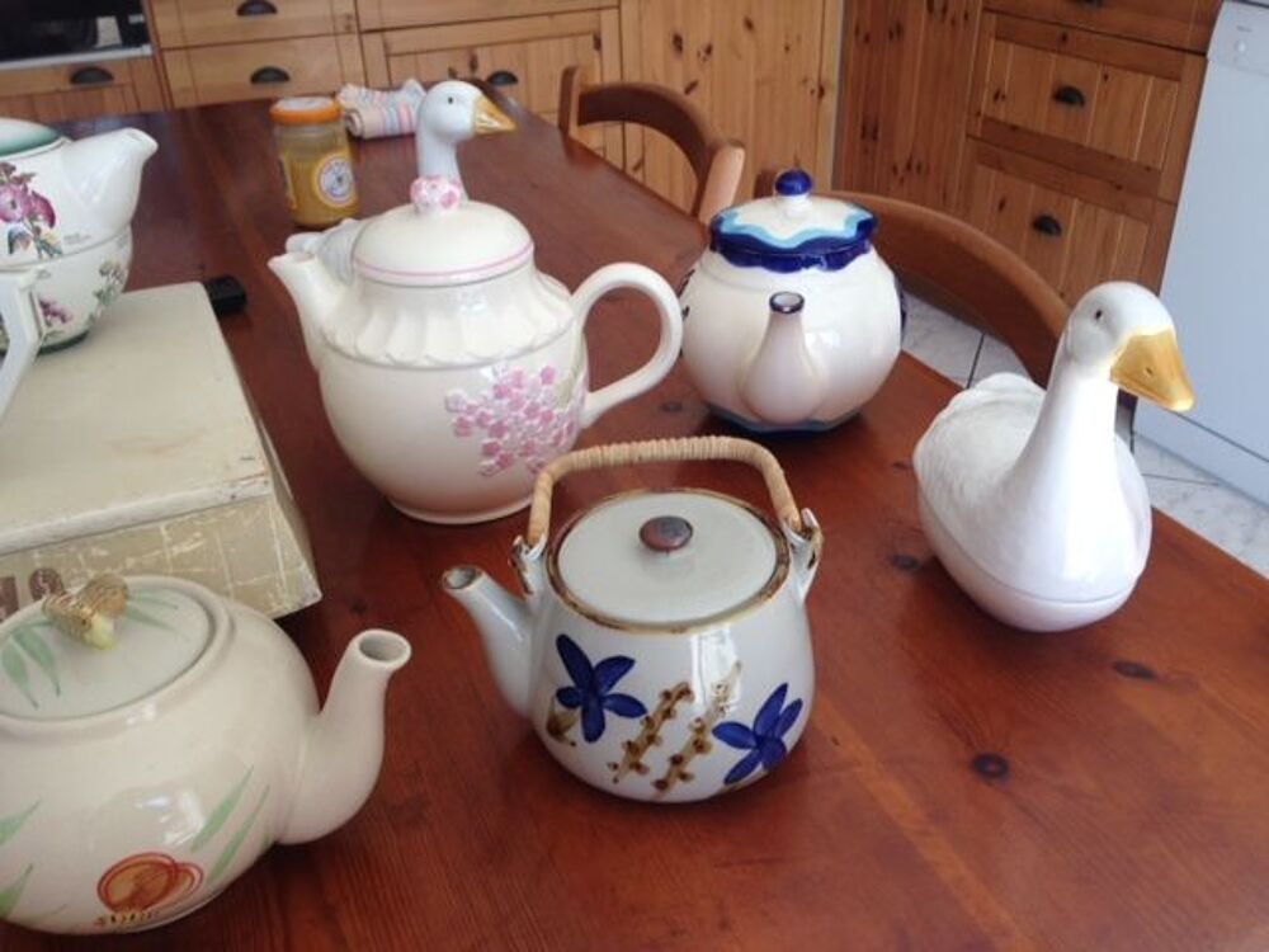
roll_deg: +1.7
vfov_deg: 42.9
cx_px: 634
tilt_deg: -30.8
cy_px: 476
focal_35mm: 33
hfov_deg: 55.4
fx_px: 1210
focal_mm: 4.12
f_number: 2.4
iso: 50
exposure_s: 1/188
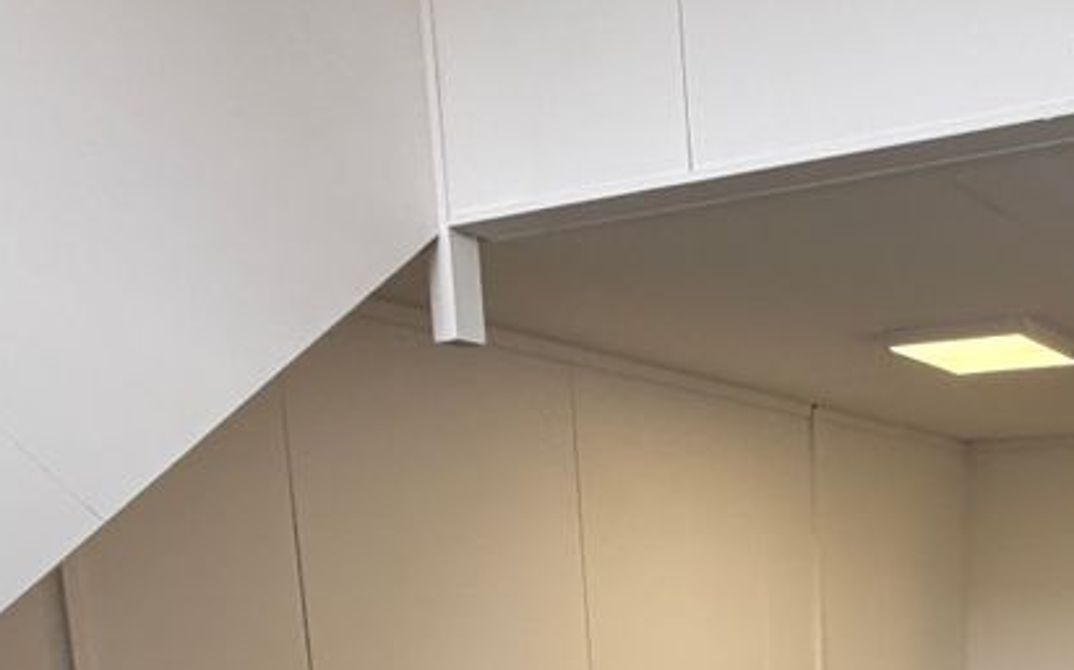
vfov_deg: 28.5
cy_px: 765
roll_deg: -0.1
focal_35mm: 40
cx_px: 1048
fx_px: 1170
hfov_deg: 43.1
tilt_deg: -7.1
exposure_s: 1/100
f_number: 2.2
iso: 200
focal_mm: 2.22
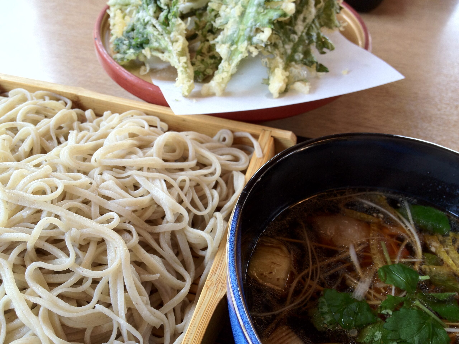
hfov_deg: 52.6
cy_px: 172
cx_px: 230
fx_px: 464
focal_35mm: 35
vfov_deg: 40.7
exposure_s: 1/24
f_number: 2.4
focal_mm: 4.28
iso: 64
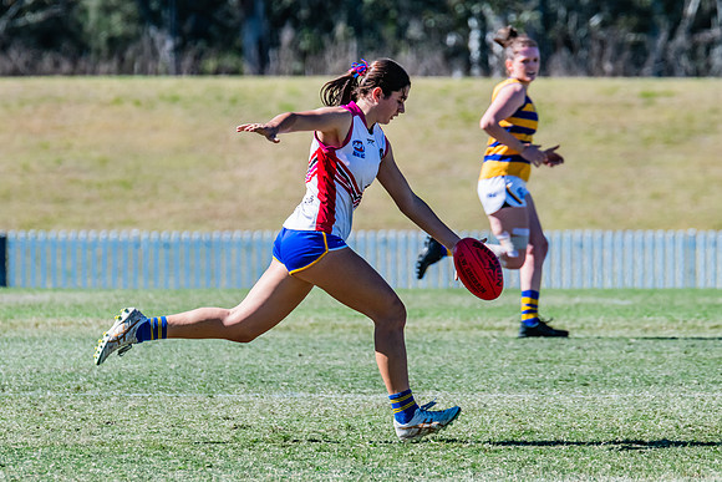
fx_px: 11472
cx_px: 403
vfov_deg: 2.4
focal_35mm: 572
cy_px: 260
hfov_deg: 3.6
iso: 800
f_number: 9
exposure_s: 1/1600
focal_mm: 420
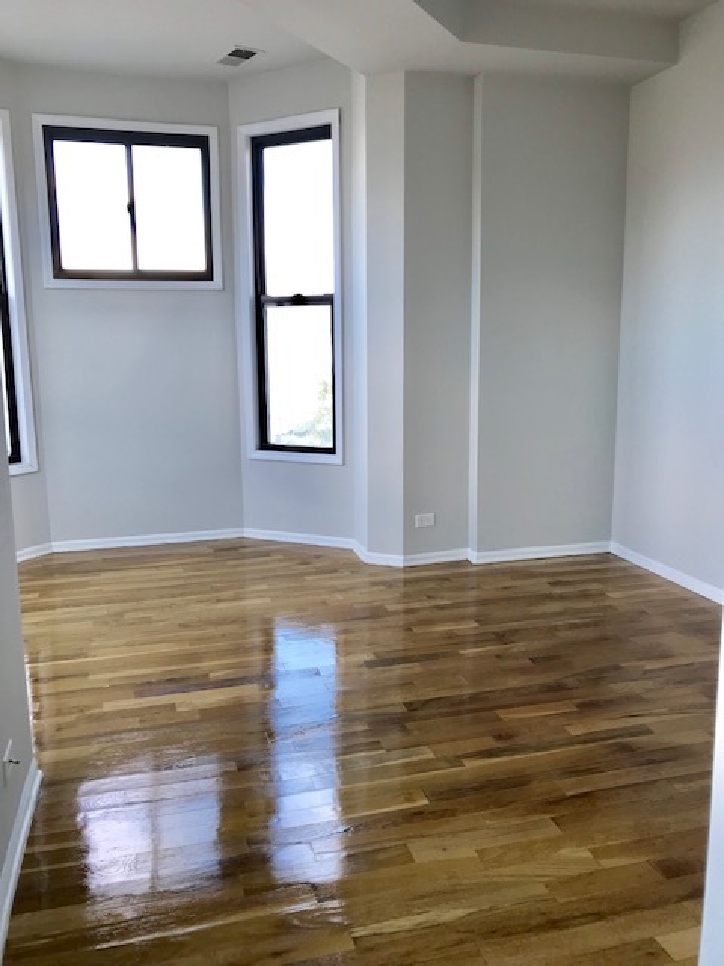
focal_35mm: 28
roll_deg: +0.4
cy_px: 483
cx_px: 362
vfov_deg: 63.4
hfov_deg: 49.7
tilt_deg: -9.2
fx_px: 781
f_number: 1.8
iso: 25
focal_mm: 3.99
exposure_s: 1/60
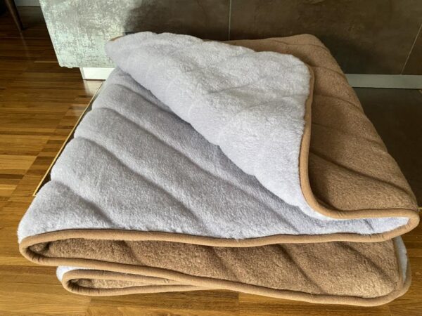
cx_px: 211
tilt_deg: -42.1
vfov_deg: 53.1
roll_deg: -0.8
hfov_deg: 67.3
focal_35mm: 26
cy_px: 158
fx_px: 317
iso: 500
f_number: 1.8
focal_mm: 4.25
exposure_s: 1/60
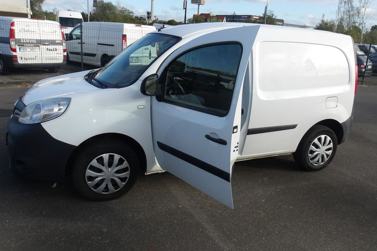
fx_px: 304
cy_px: 123
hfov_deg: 63.7
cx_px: 194
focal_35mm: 29
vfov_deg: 44.9
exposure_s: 1/910
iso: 100
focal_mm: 4.9
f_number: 3
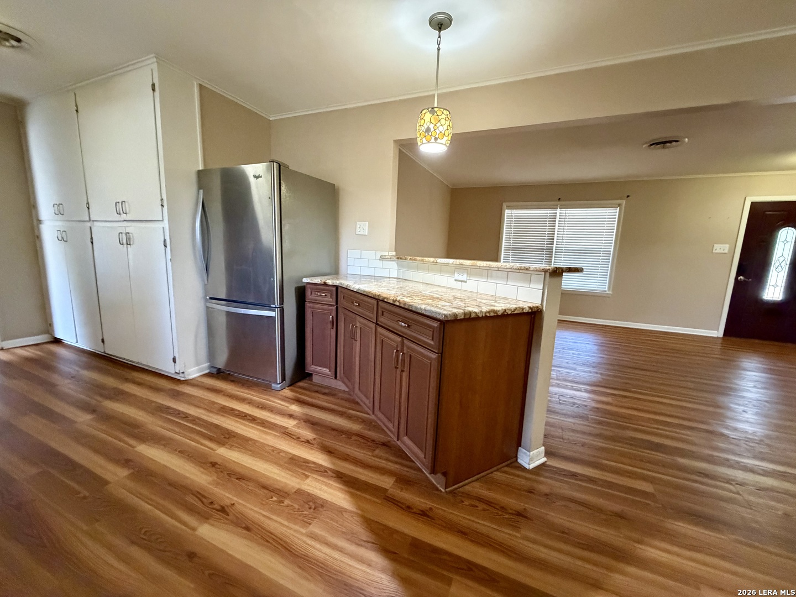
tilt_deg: -9.4
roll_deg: -2.1
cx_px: 398
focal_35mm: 14
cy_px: 298
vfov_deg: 85.7
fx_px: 322
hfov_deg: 102.1
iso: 1000
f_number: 2.2
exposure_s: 1/60
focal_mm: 2.22
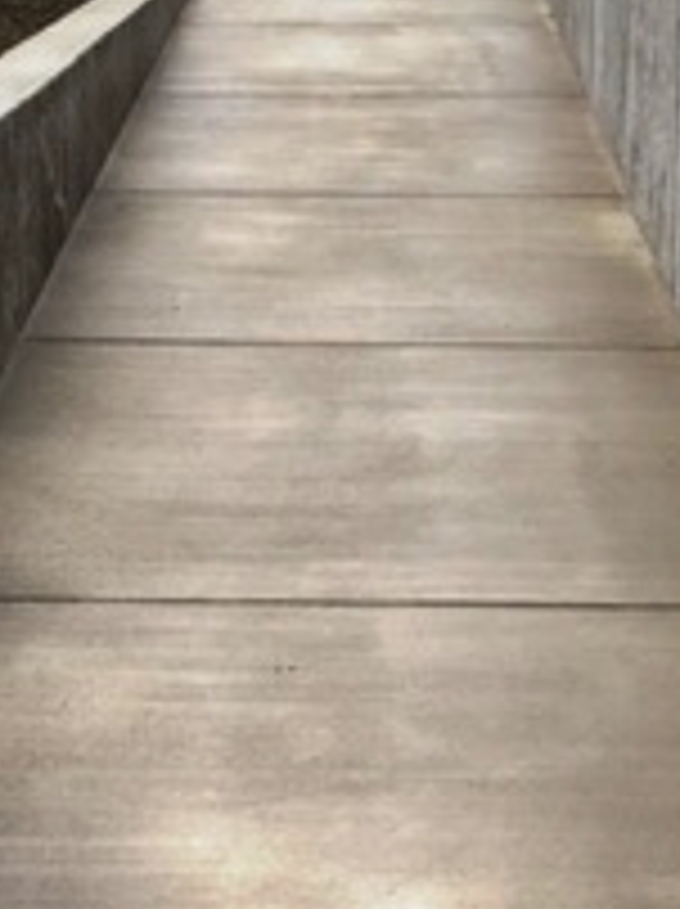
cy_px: 400
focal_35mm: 92
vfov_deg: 21.3
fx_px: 2415
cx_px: 432
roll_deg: -0.7
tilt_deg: -13.5
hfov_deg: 16.0
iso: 25
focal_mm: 4.15
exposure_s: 1/999
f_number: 2.2
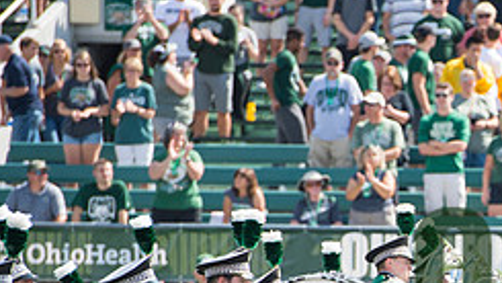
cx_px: 570
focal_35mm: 495
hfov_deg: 4.4
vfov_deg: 2.5
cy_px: 304
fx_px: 6591
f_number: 4.5
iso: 200
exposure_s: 1/1000
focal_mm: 200
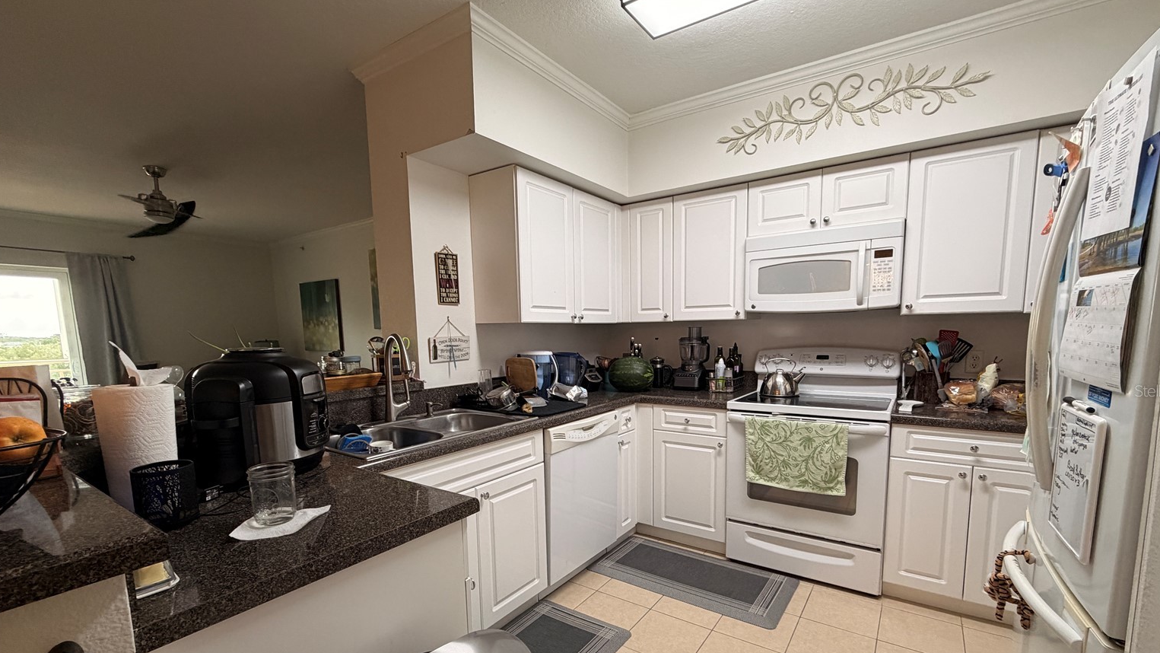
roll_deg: +1.1
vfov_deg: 66.5
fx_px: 492
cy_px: 390
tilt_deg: -6.8
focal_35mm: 16
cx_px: 598
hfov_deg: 99.3
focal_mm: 2.22
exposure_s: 1/120
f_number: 2.2
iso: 250
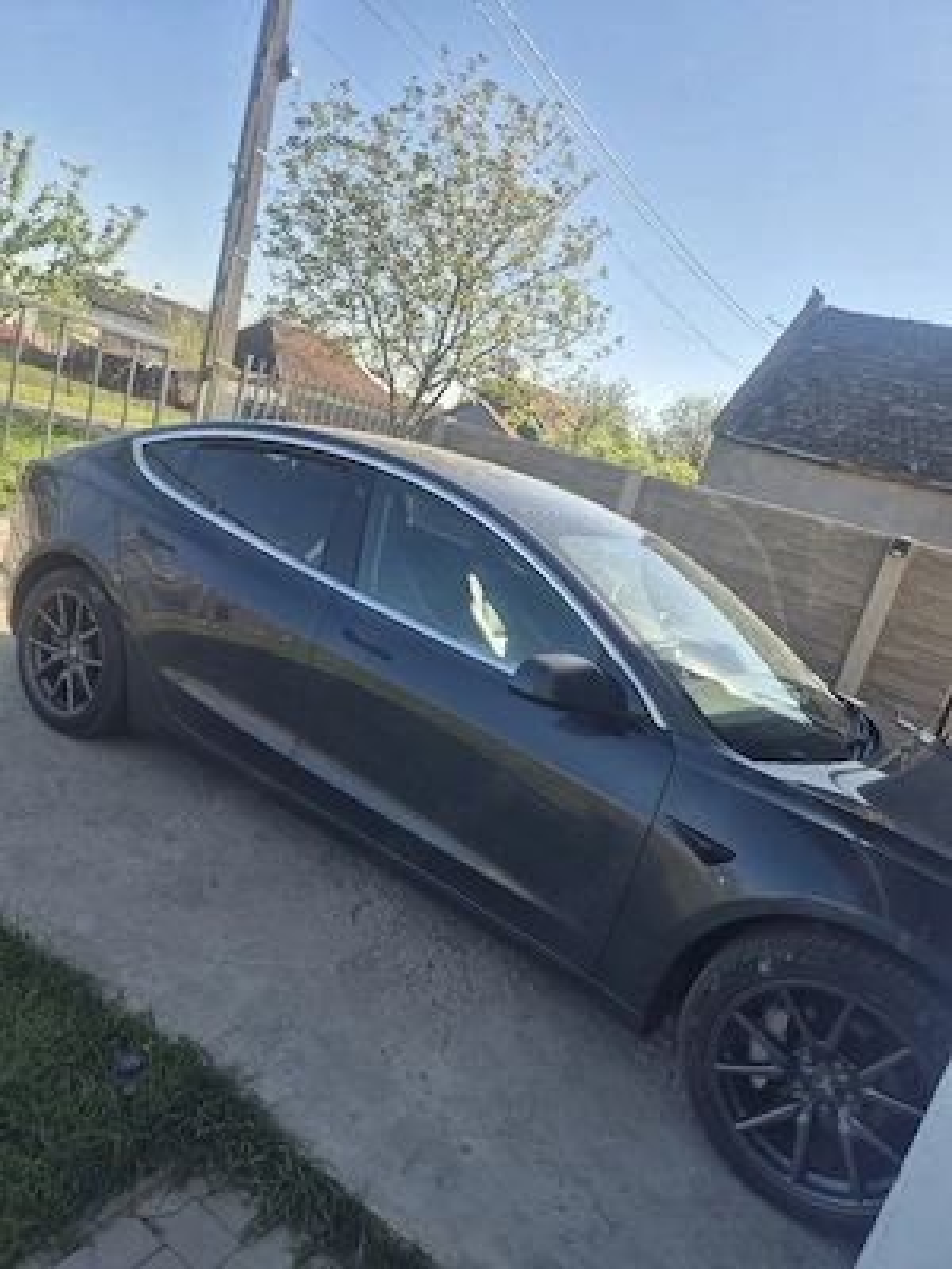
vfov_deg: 73.9
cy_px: 634
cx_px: 476
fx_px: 843
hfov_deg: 58.9
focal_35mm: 23
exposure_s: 1/1111
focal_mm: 5.4
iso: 25
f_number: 1.8
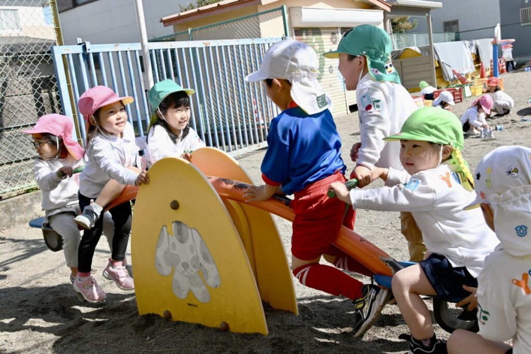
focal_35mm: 36
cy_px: 177
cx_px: 266
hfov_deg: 53.1
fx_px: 531
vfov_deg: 36.9
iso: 110
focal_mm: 24
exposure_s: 1/250
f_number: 5.6
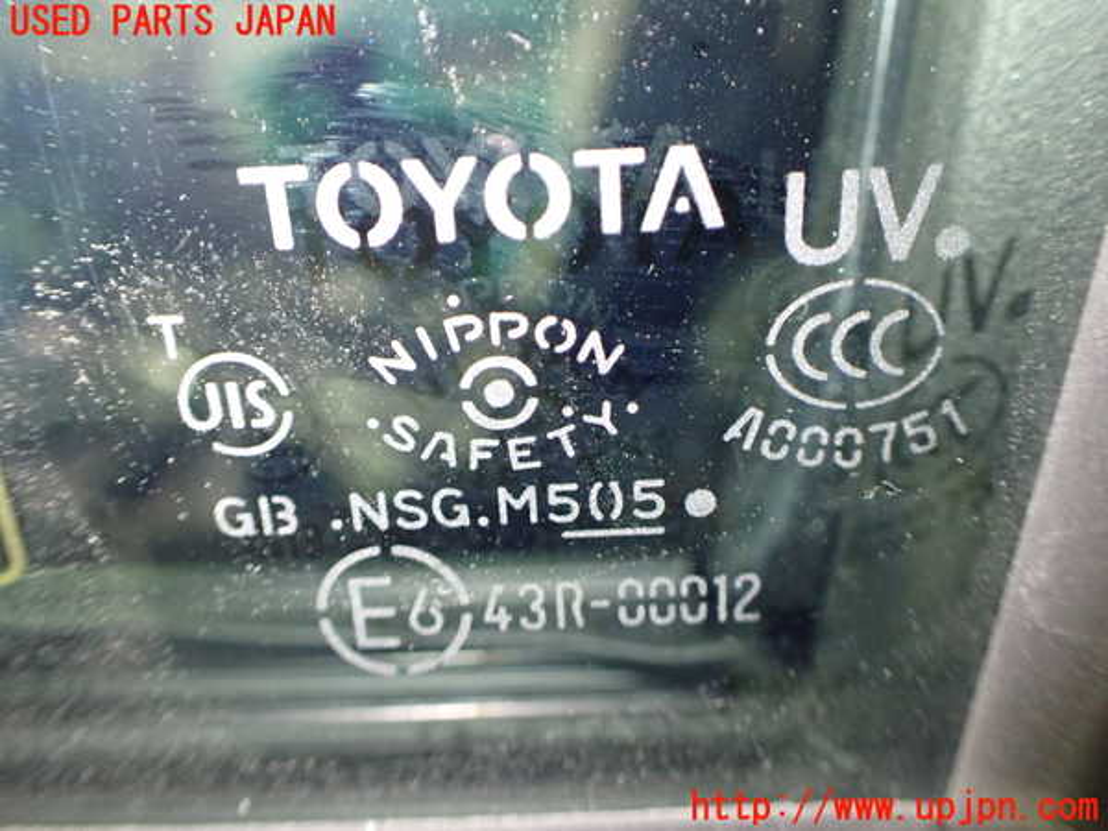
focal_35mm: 30
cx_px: 554
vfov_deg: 46.8
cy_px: 416
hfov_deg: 60.0
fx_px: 960
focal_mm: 5.4
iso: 800
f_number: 2.3
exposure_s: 1/30
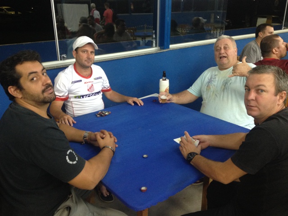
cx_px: 144
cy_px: 108
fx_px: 291
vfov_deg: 40.7
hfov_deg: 52.6
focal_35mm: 35
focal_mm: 4.28
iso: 200
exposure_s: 1/20
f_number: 2.4
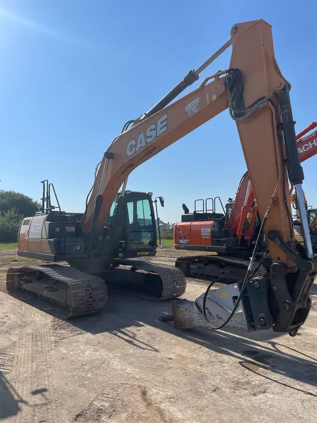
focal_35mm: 26
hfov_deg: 53.1
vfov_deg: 67.3
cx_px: 158
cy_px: 212
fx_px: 317
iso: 32
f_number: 1.6
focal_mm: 4.2
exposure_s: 1/6494
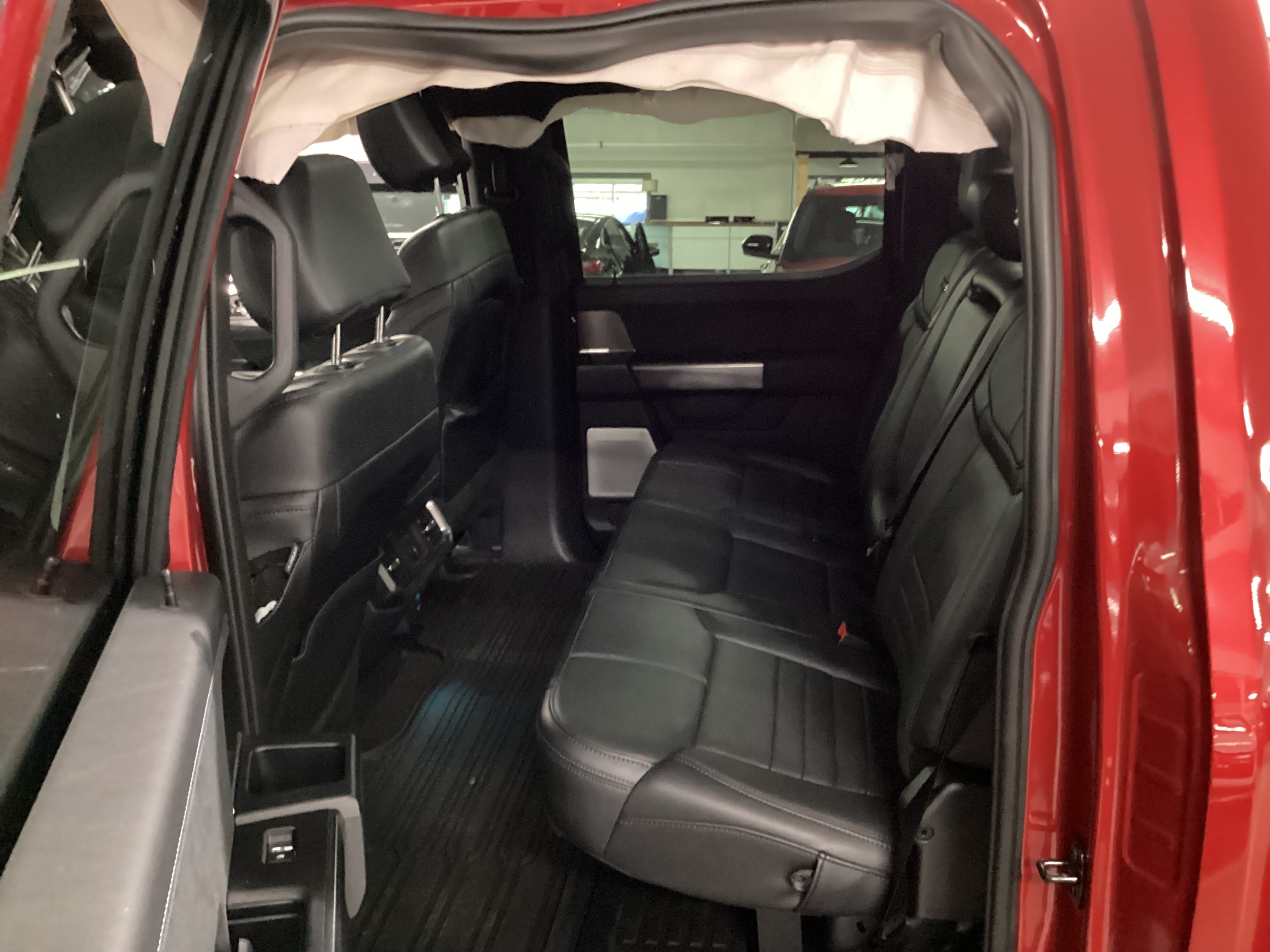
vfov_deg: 45.4
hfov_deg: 58.4
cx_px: 635
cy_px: 476
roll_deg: -0.8
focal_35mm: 31
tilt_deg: -14.5
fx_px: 1137
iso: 640
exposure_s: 1/15
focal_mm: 3.3
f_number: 2.4
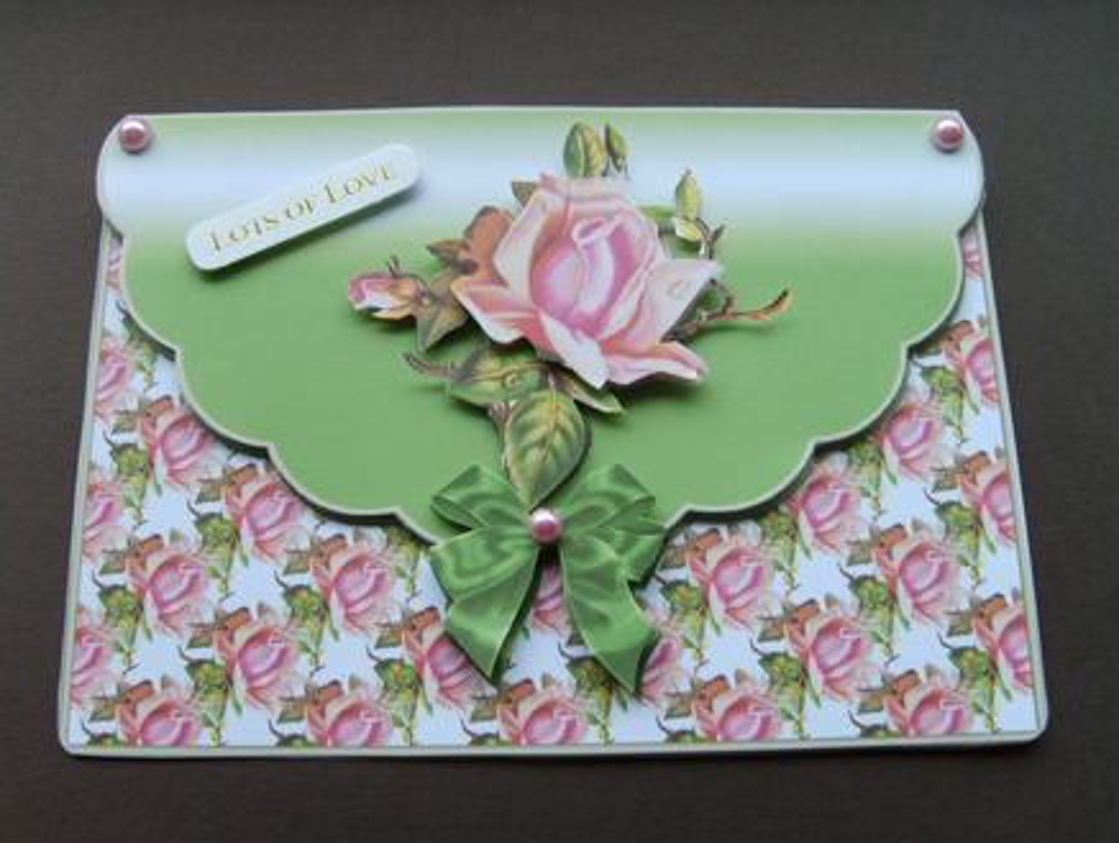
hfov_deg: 51.3
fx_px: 1165
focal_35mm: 36
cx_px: 556
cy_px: 425
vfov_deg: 39.7
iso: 66
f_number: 2.8
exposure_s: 1/30
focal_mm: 5.8
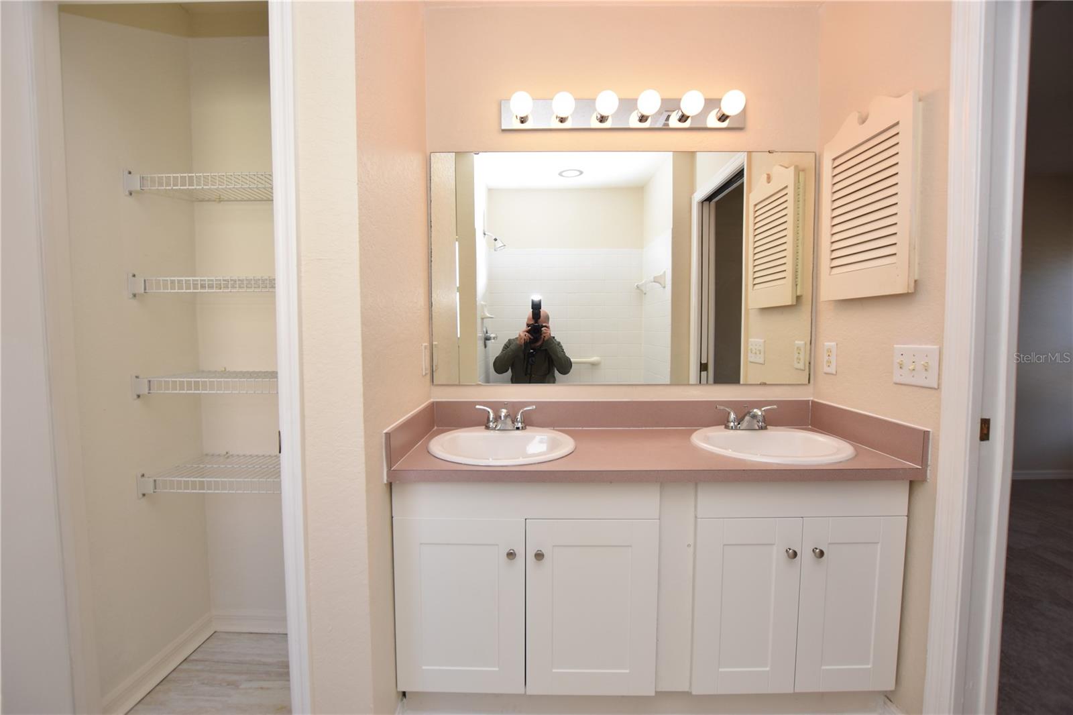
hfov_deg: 100.4
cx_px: 536
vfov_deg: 77.3
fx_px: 447
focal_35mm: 15
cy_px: 358
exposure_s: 1/80
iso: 200
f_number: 4.5
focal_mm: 10
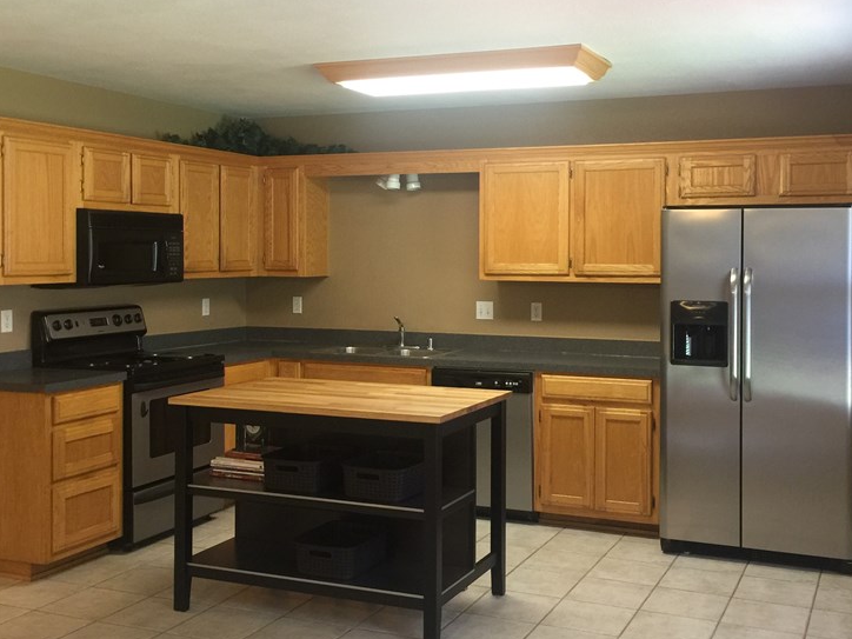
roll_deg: -0.9
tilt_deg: +0.1
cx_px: 464
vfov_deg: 35.1
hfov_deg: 45.7
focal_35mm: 41
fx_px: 1009
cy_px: 268
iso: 80
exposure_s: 1/15
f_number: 2.2
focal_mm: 4.15
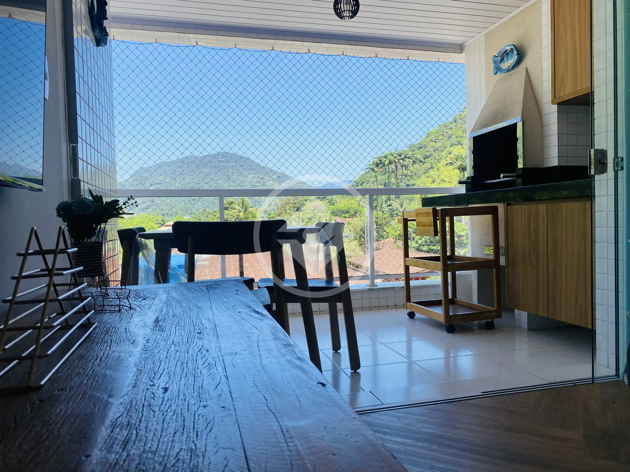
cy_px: 236
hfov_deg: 67.3
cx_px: 315
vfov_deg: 53.1
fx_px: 473
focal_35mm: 26
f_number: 1.8
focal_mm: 4.25
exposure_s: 1/1053
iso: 32
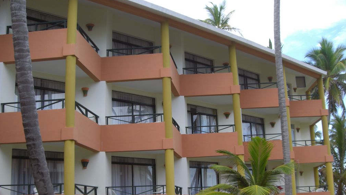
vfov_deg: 28.2
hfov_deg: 48.3
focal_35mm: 42
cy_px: 130
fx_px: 385
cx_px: 173
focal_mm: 6.2
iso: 64
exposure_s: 1/200
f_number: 2.7
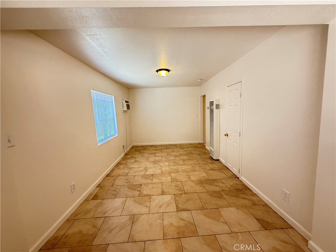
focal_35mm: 14
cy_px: 126
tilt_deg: -6.7
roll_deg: +2.5
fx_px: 136
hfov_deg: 102.1
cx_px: 168
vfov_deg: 85.7
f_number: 2.2
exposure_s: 1/120
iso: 400
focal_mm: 2.22
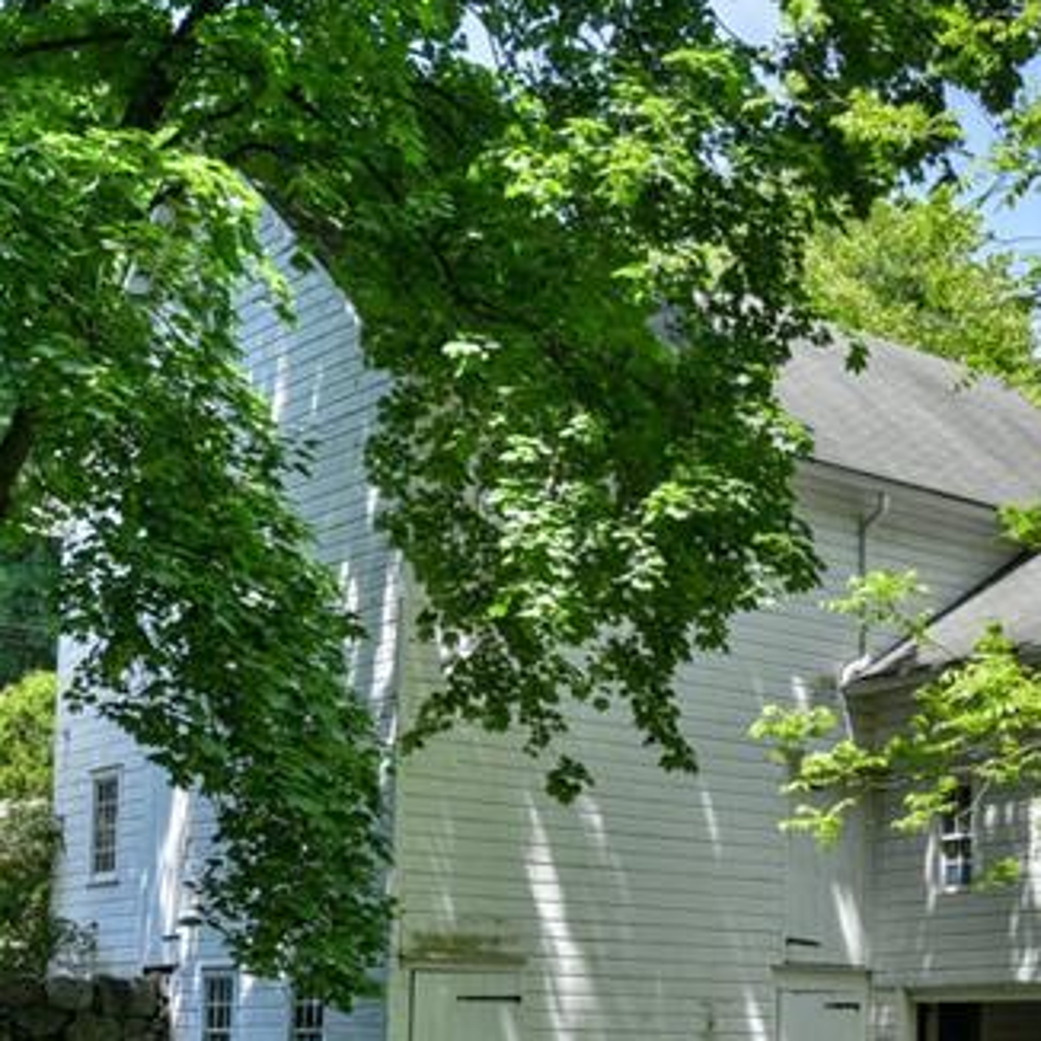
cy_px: 886
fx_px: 2178
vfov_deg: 26.2
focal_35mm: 64
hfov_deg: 25.7
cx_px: 1019
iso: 200
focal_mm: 24
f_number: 5.6
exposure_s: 1/250
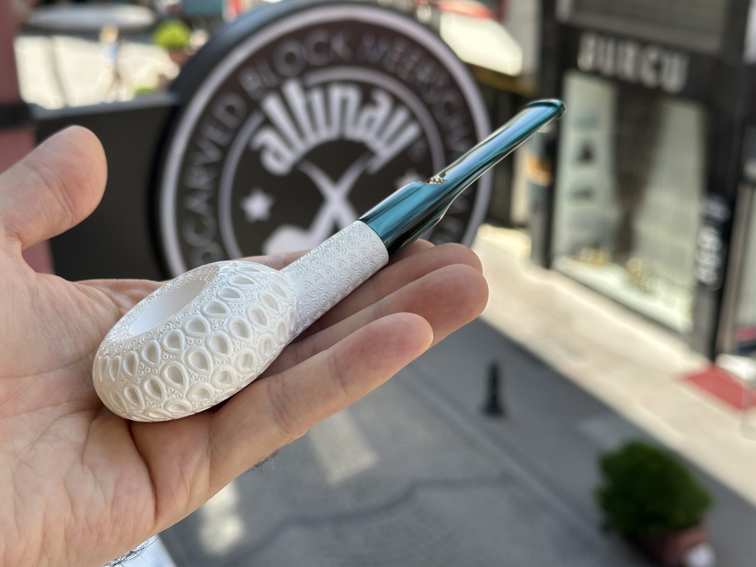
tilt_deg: -21.5
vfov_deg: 30.3
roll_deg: -0.3
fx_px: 1048
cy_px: 284
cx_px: 378
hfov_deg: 39.7
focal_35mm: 48
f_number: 1.78
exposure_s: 1/1000
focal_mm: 6.86
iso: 64
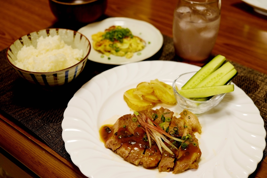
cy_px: 89
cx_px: 134
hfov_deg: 45.4
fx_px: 319
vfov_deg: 31.2
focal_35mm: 43
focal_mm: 28.9
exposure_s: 1/27
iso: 200
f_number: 3.2
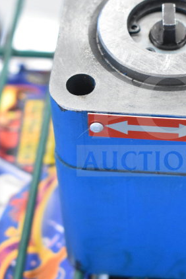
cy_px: 124
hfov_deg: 10.5
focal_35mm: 130
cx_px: 150
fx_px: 1006
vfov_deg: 15.8
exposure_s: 1/60
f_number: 4.8
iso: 2500
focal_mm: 40
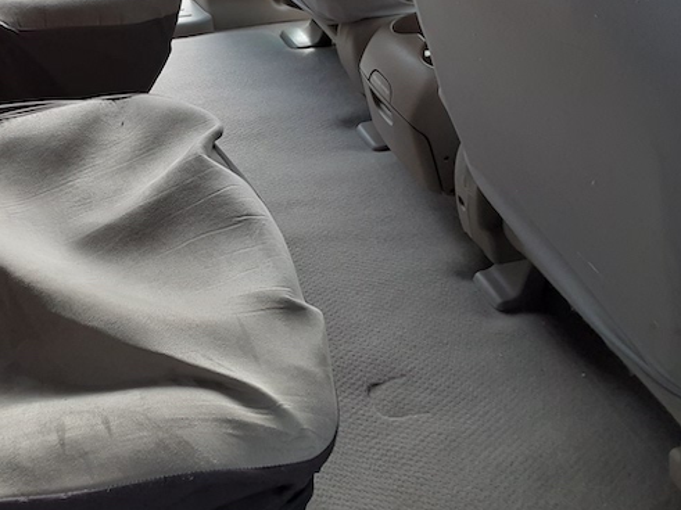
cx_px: 172
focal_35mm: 44
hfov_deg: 41.7
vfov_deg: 32.3
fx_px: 865
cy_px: 134
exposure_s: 1/120
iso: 50
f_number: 1.9
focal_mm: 2.91
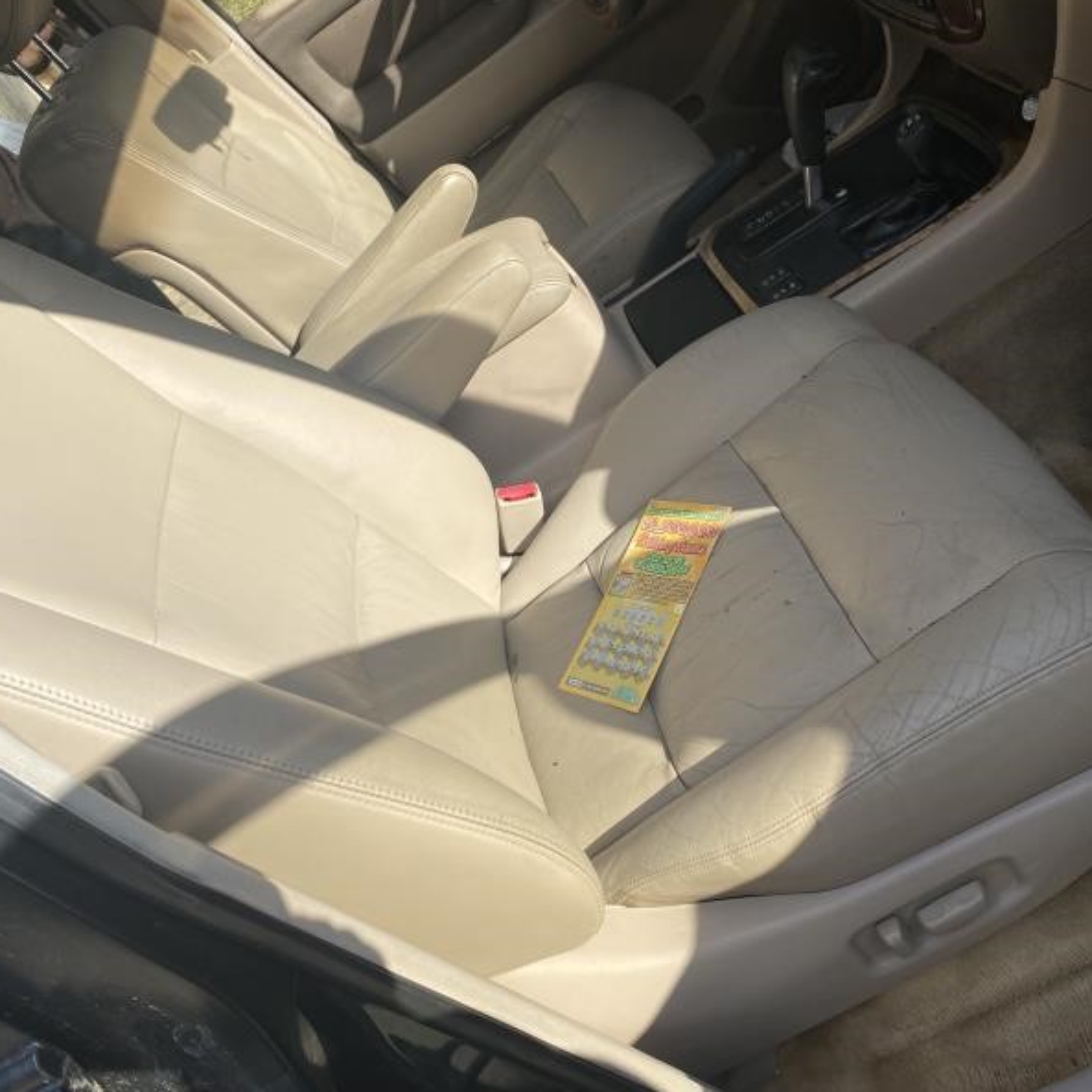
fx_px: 1106
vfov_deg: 52.5
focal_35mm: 31
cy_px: 543
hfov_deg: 52.5
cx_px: 567
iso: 32
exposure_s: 1/1701
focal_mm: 4.25
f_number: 1.8
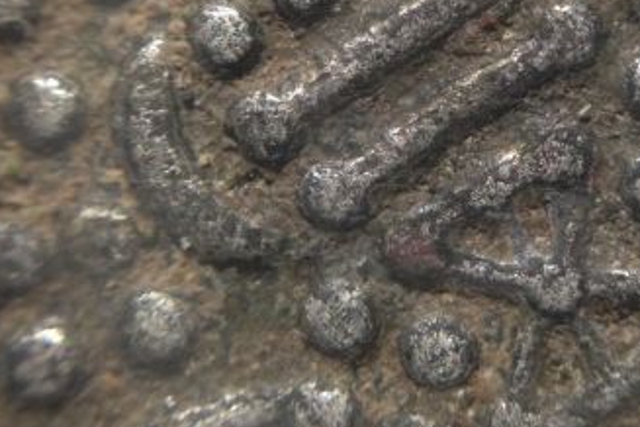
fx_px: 1493
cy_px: 112
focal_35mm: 84
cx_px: 474
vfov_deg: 16.2
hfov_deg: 24.0
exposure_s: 1/20
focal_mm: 4.12
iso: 125
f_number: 2.4
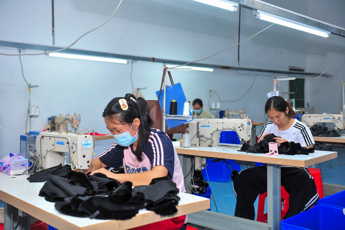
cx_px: 172
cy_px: 115
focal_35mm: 38
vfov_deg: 35.0
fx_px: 364
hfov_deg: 50.7
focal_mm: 38
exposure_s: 1/160
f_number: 3.5
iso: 200
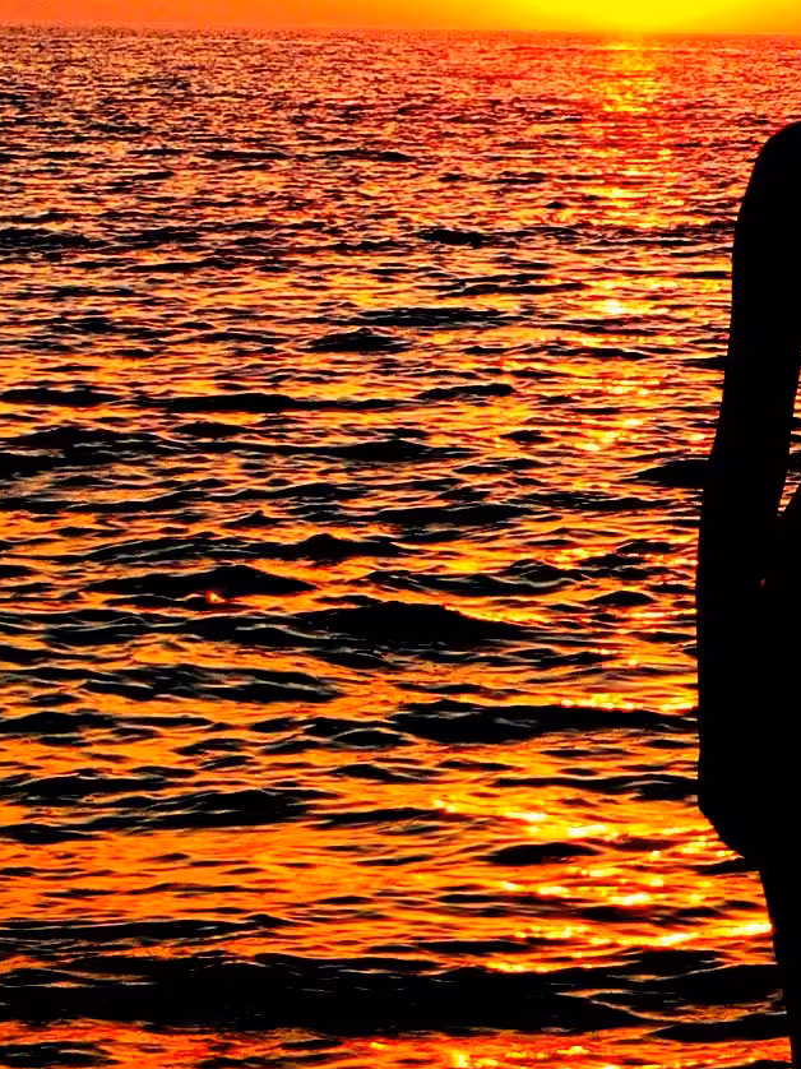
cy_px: 366
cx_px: 949
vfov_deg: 11.2
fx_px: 5433
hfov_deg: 8.3
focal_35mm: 176
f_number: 4
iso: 150
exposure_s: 1/125
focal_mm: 12
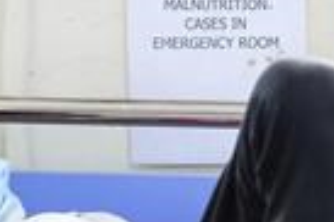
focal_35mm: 252
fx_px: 2335
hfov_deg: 8.2
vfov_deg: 5.4
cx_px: 34
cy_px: 170
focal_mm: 35
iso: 2500
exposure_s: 1/125
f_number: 2
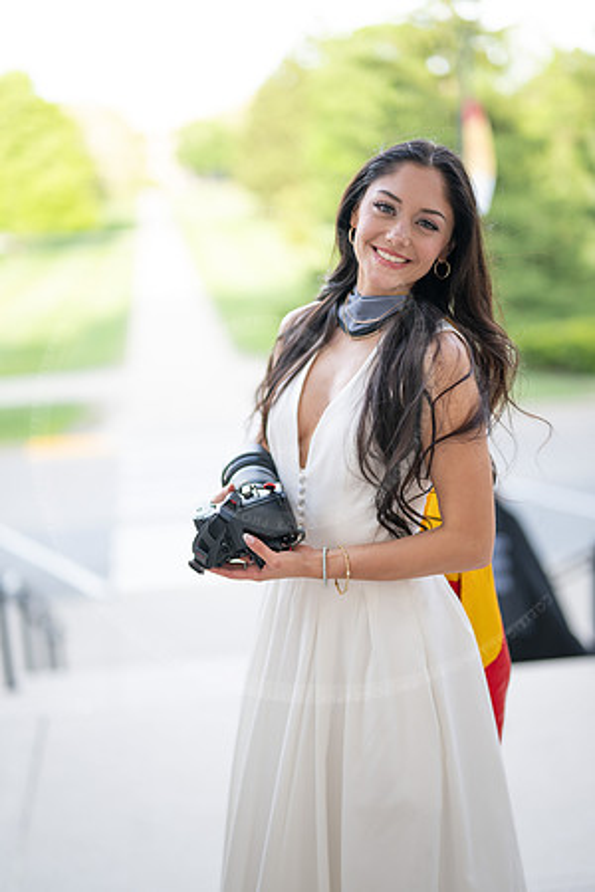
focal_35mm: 50
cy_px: 446
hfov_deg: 27.0
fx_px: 1239
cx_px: 298
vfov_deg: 39.6
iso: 200
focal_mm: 50
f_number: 1.2
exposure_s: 1/800
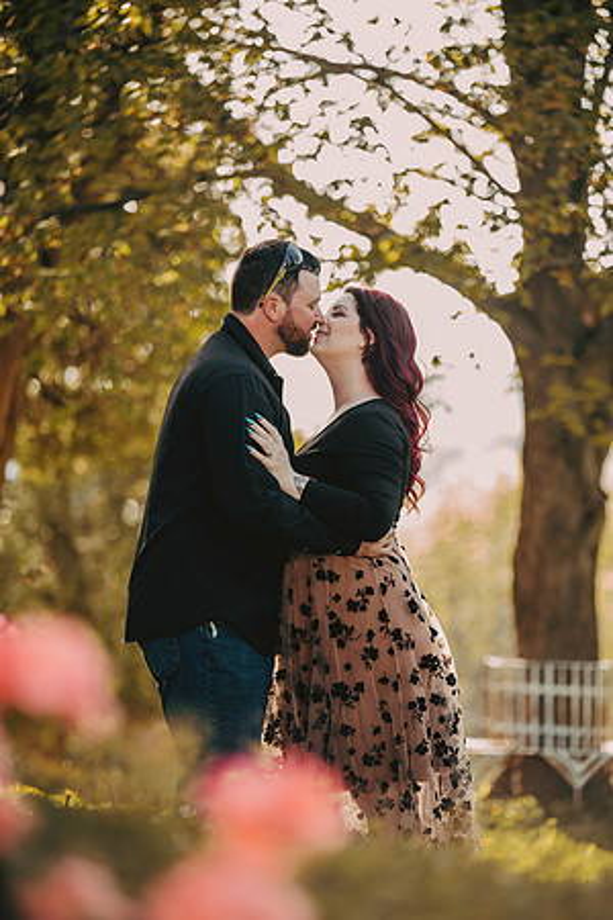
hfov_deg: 8.9
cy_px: 460
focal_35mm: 155
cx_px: 306
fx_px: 3959
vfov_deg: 13.2
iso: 400
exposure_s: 1/320
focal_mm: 155
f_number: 2.8
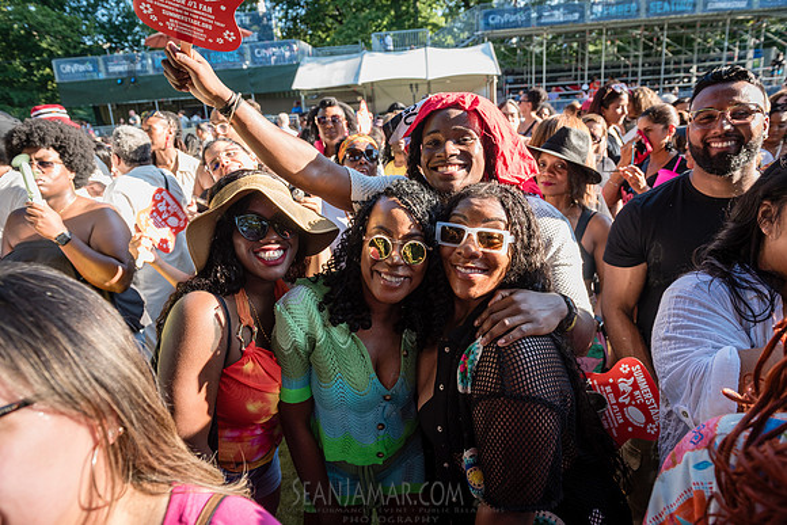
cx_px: 394
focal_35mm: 24
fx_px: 525
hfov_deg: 73.7
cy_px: 262
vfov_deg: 53.2
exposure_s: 1/250
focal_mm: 24
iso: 400
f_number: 4.5
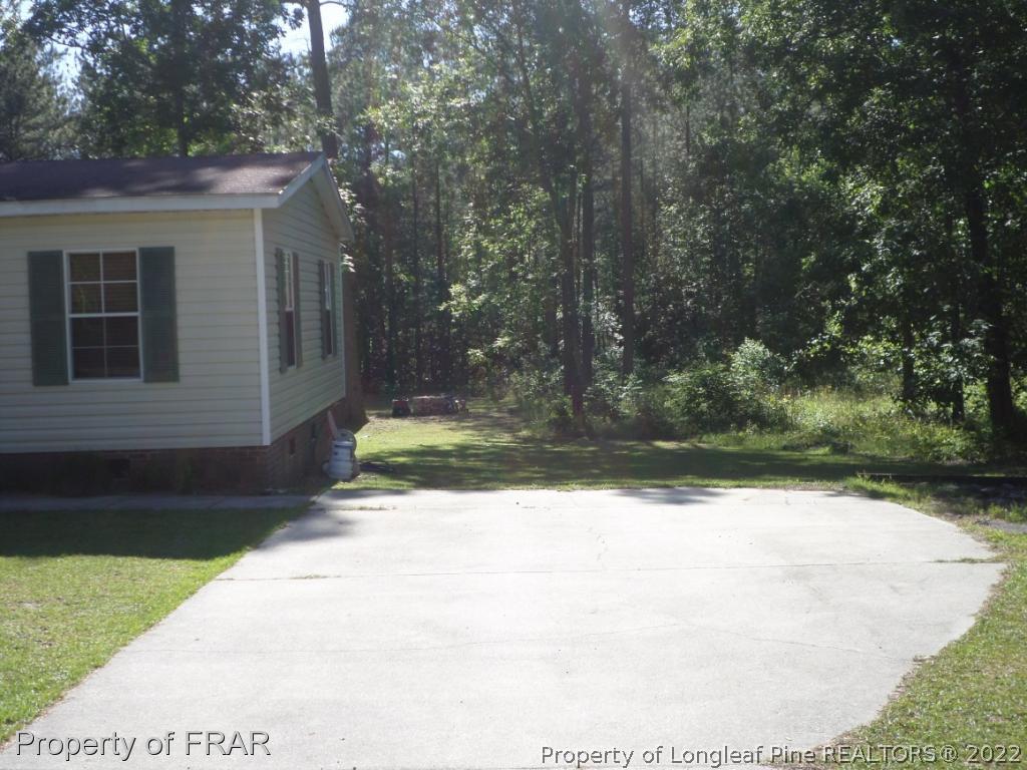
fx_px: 1276
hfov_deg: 43.9
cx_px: 514
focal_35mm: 43
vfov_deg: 33.6
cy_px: 385
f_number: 3.2
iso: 80
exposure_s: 1/500
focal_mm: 7.8
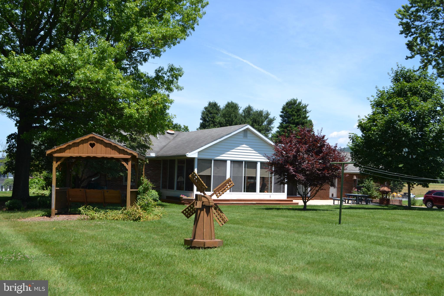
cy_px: 148
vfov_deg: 36.9
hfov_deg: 53.1
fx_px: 444
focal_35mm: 36
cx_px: 222
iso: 100
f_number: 7.1
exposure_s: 1/200
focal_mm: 24
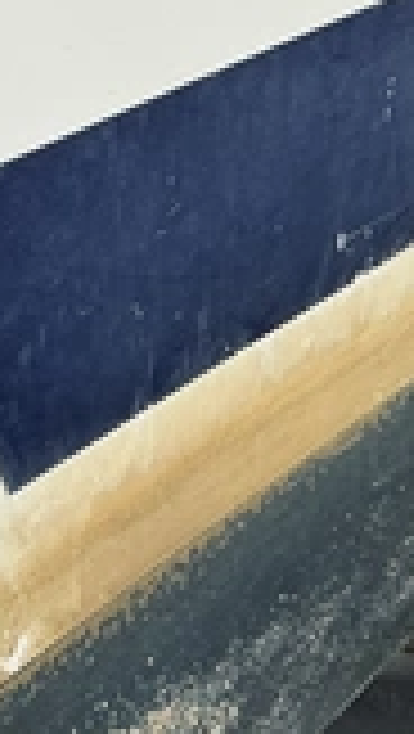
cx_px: -180
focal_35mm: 75
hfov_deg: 15.1
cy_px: 432
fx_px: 1460
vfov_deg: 28.2
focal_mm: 3
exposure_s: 1/1279
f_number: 1.8
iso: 25
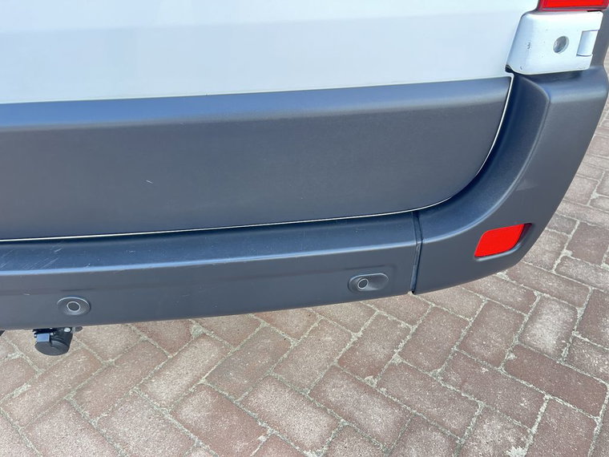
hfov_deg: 67.3
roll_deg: -0.1
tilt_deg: -33.6
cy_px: 228
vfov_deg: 53.1
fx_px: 457
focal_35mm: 26
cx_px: 304
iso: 125
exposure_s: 1/71
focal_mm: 5.1
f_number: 1.6
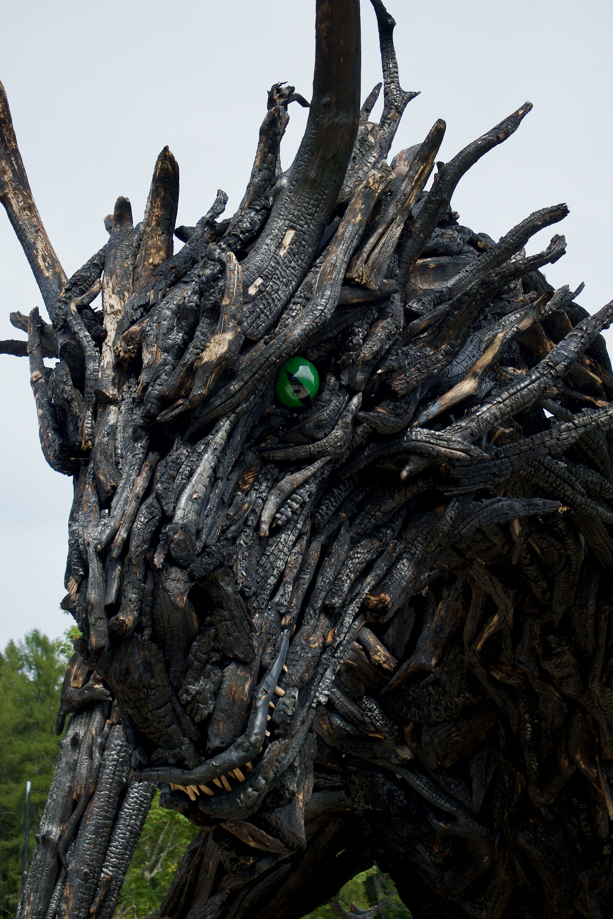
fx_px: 1737
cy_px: 460
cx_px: 306
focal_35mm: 68
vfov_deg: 29.7
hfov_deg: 20.0
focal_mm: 45
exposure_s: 1/640
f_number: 5.6
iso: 400
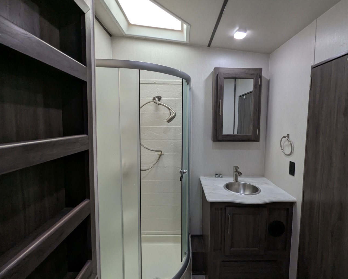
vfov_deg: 77.0
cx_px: 188
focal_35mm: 17
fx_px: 175
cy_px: 137
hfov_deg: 89.5
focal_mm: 2.35
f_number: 2.2
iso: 148
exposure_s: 1/81.8
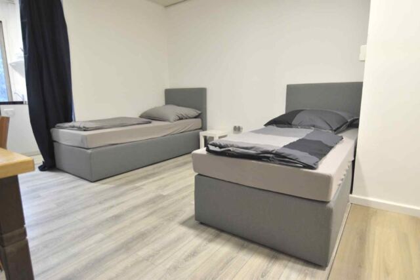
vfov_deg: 63.2
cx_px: 210
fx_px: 228
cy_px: 140
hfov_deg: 85.4
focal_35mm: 20
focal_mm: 13
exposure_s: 1/100
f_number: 2.8
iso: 1250
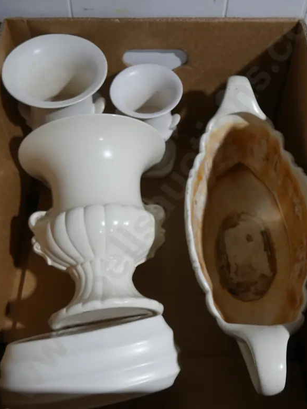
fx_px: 497
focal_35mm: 42
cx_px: 179
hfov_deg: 34.3
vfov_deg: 44.7
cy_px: 182
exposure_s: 1/60
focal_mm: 16
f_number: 3.6
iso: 400
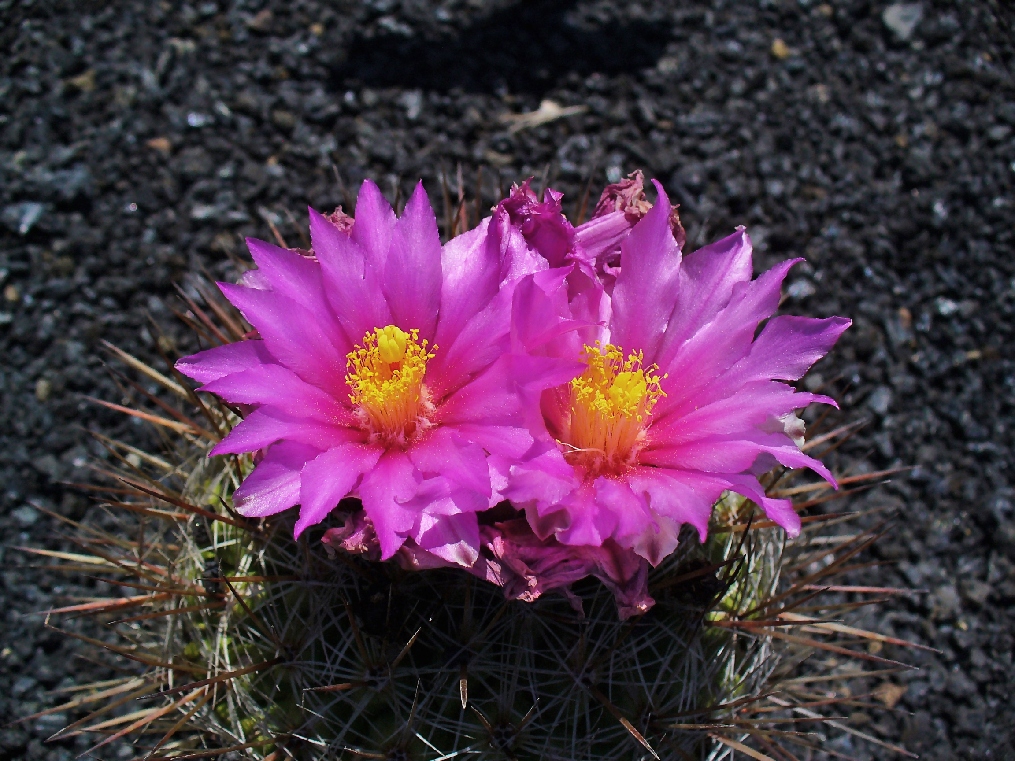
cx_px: 508
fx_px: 1085
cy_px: 380
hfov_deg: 50.1
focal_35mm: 37
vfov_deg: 38.7
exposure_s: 1/640
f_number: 5.6
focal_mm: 6.1
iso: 64
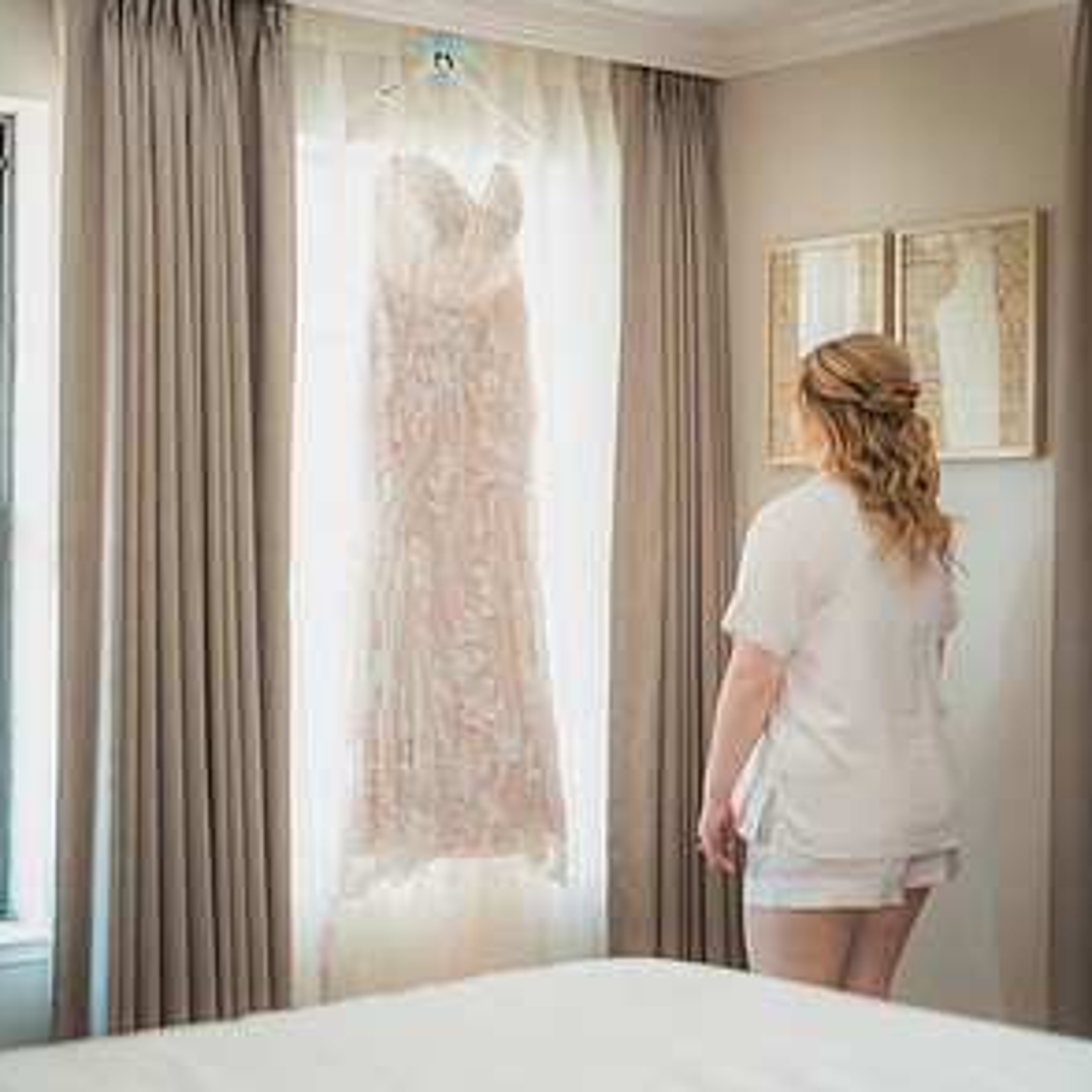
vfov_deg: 26.5
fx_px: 2320
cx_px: 546
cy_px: 505
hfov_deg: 26.5
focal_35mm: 65
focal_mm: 50
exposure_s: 1/250
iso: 400
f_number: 1.2
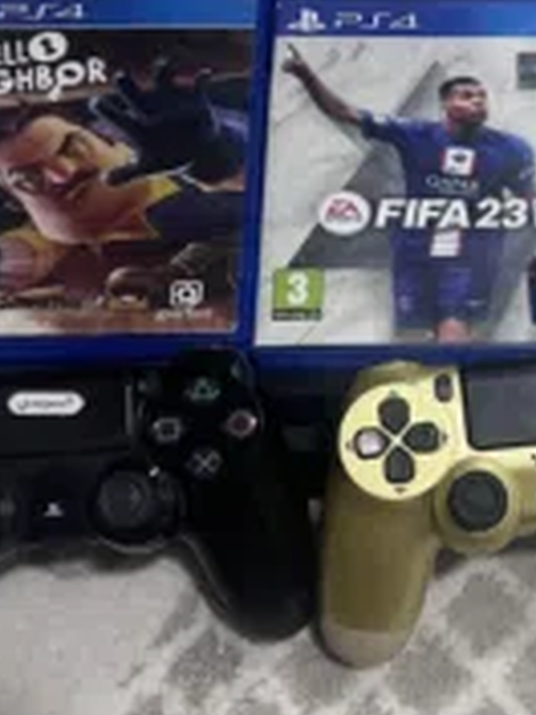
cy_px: 288
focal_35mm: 59
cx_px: 447
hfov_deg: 24.3
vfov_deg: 32.6
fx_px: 1218
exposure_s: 1/50
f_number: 1.5
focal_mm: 5.7
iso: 320
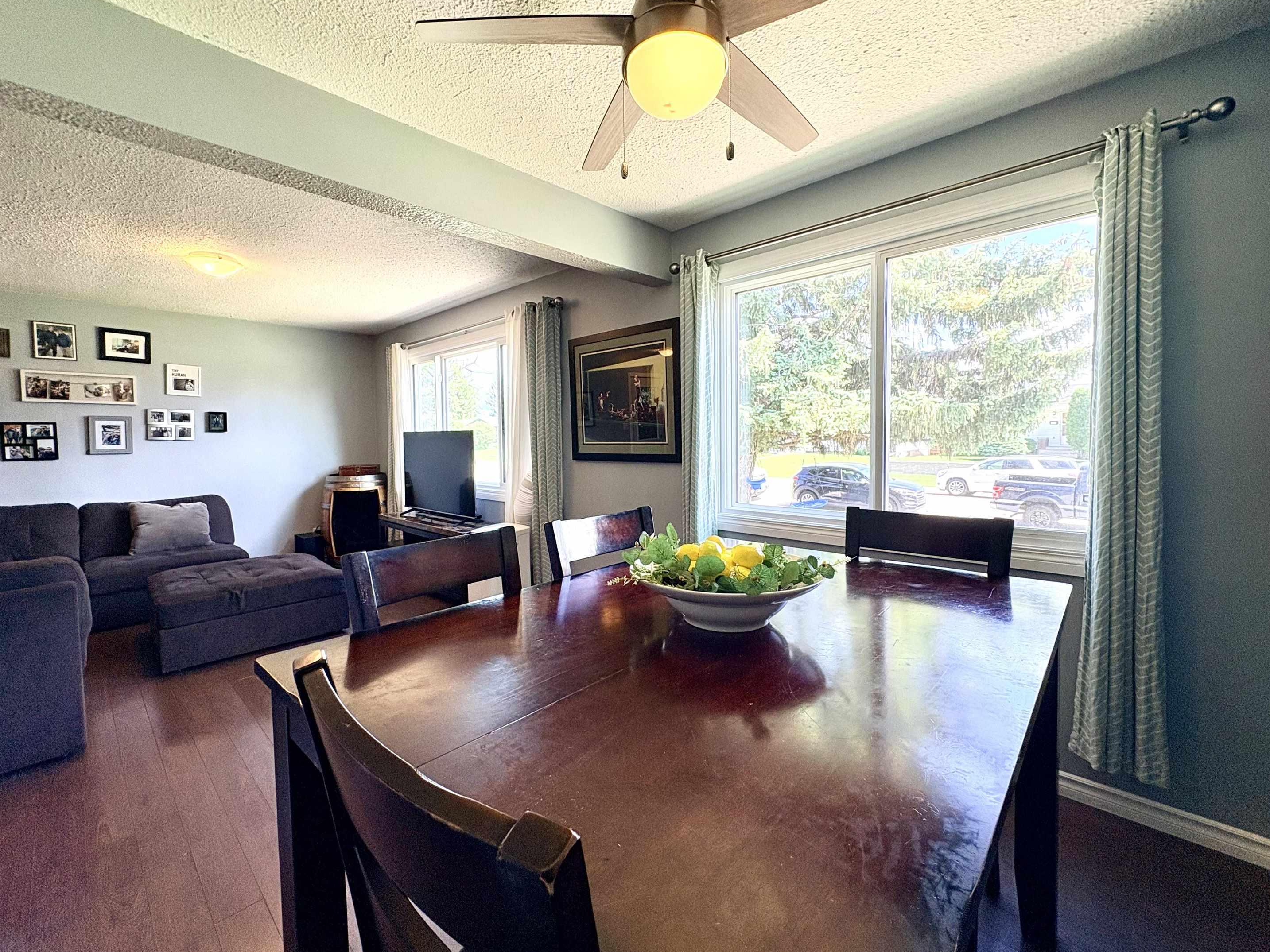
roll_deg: +1.5
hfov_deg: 98.2
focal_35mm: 15
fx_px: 550
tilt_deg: -0.6
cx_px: 623
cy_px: 462
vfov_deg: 81.7
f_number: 2.2
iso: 100
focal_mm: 2.22
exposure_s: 1/120
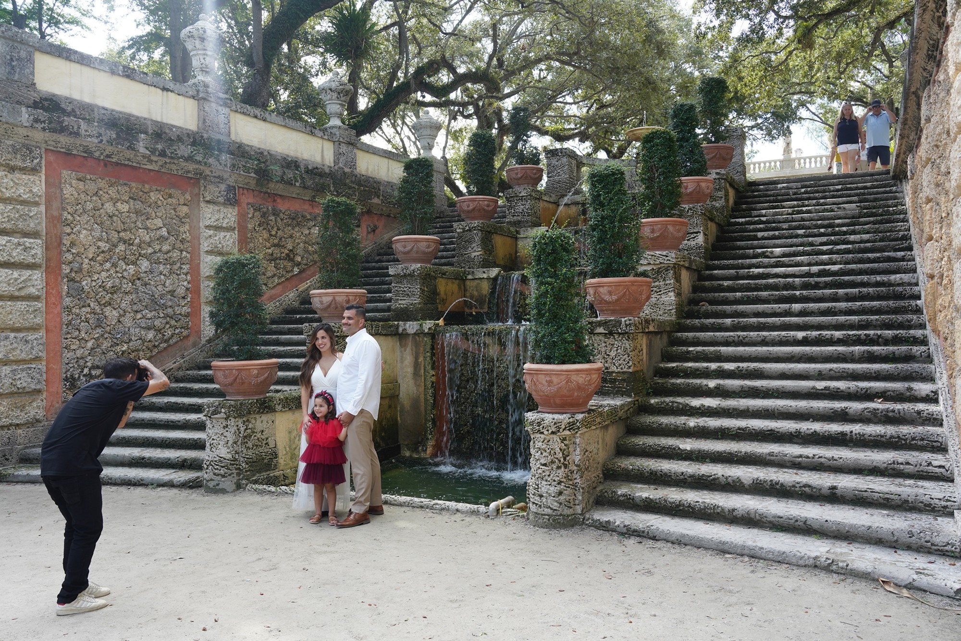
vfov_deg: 43.6
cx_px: 480
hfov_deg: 61.9
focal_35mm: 30
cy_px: 320
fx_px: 801
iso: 250
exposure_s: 1/100
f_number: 9
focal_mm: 30
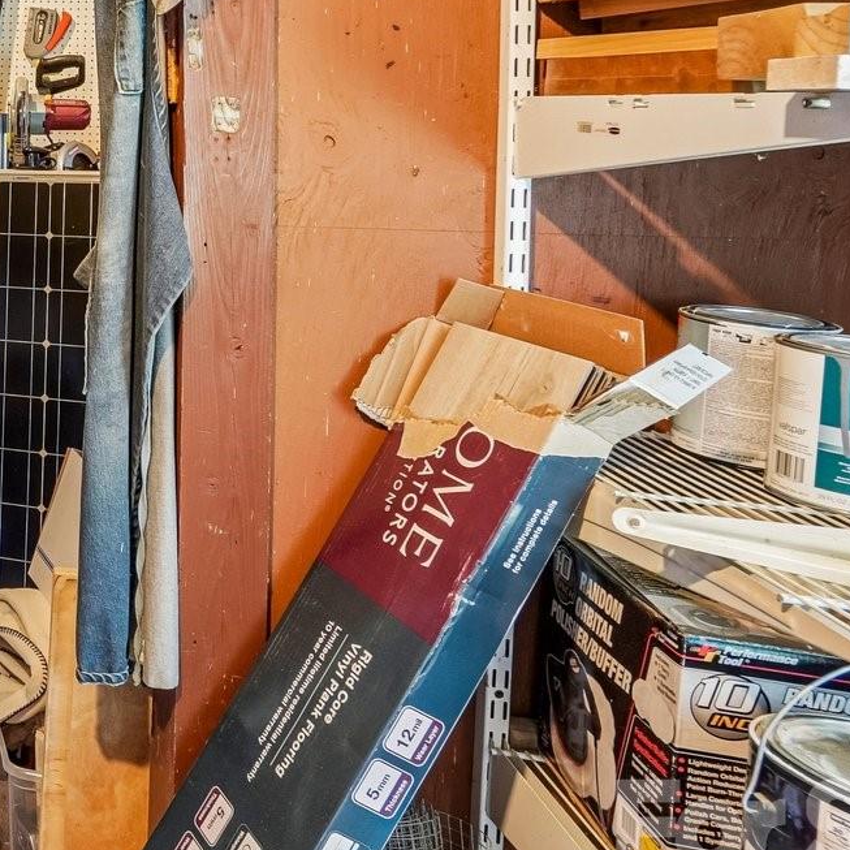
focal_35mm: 40
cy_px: 146
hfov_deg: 30.8
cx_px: -302
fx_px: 1111
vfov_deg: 39.8
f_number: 8
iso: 400
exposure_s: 1/2
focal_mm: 10
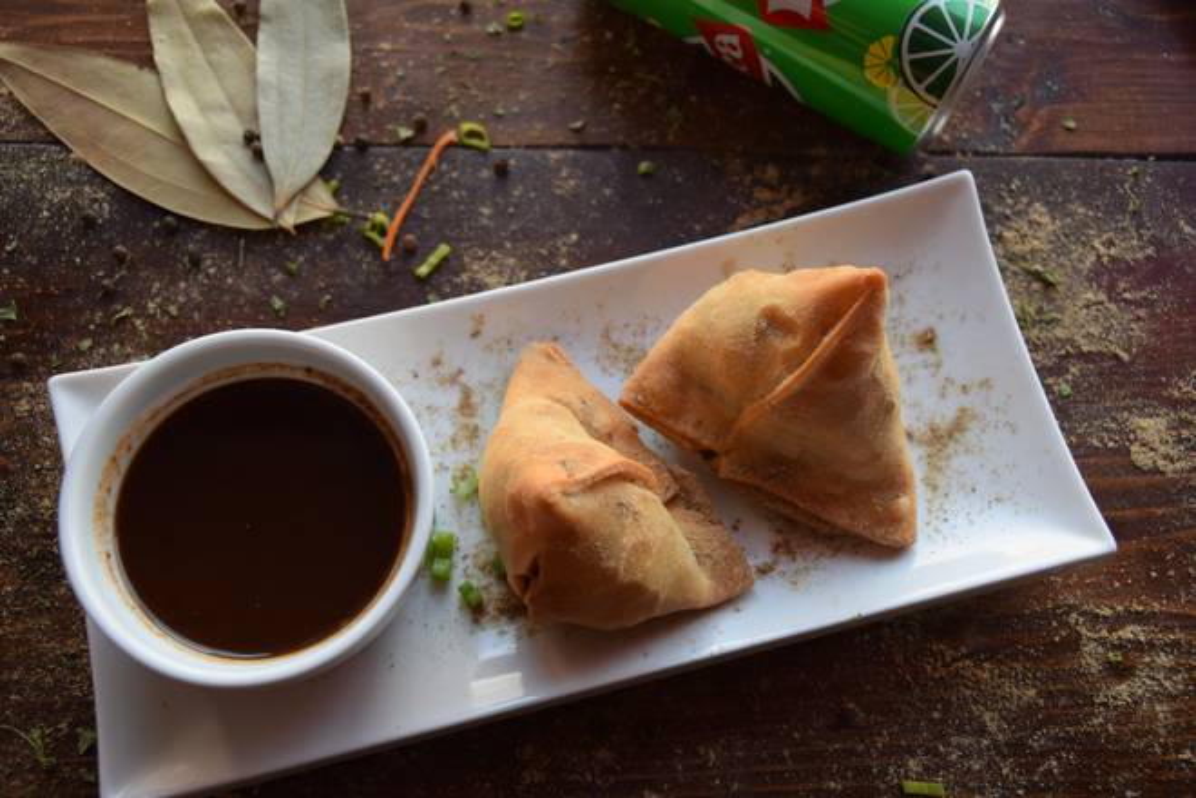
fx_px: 1196
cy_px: 399
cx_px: 598
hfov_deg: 53.1
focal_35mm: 36
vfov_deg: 36.9
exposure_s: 1/100
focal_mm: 24
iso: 400
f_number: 5
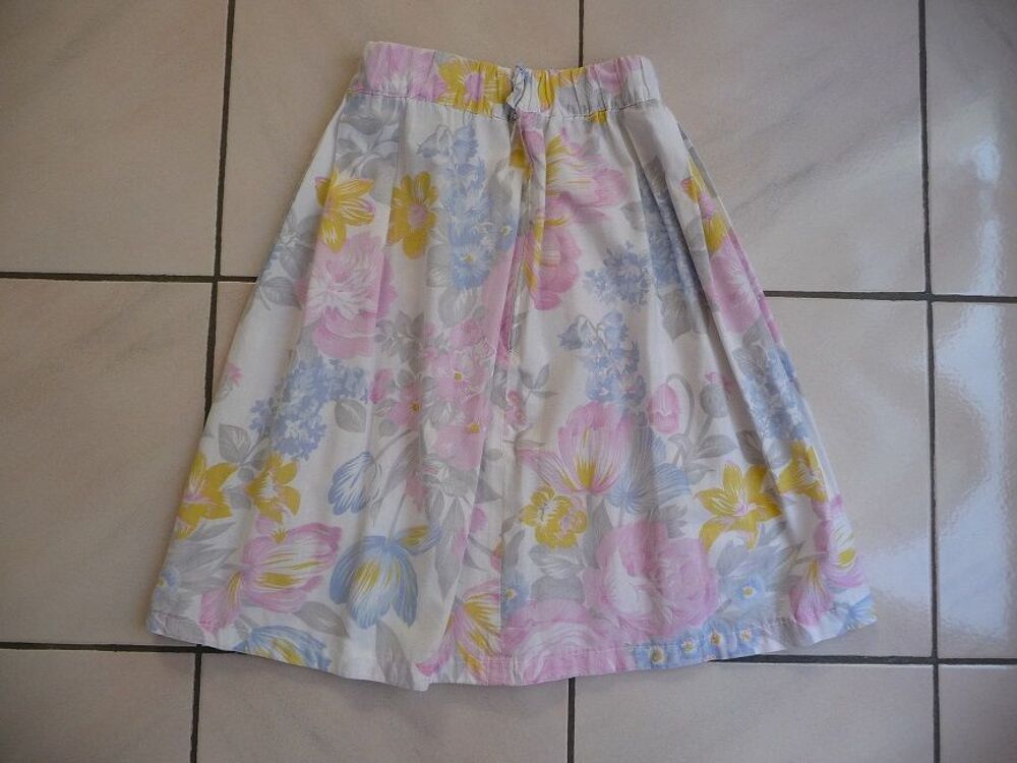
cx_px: 508
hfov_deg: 63.4
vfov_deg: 49.7
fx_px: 823
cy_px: 382
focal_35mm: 28
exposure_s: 1/30
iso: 125
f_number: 3.3
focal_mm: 4.7
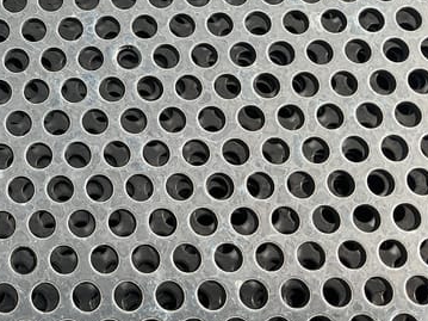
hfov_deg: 28.9
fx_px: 766
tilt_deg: -72.3
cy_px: 61
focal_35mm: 62
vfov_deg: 23.3
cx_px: -14
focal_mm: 3
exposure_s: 1/209
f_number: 1.8
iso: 16
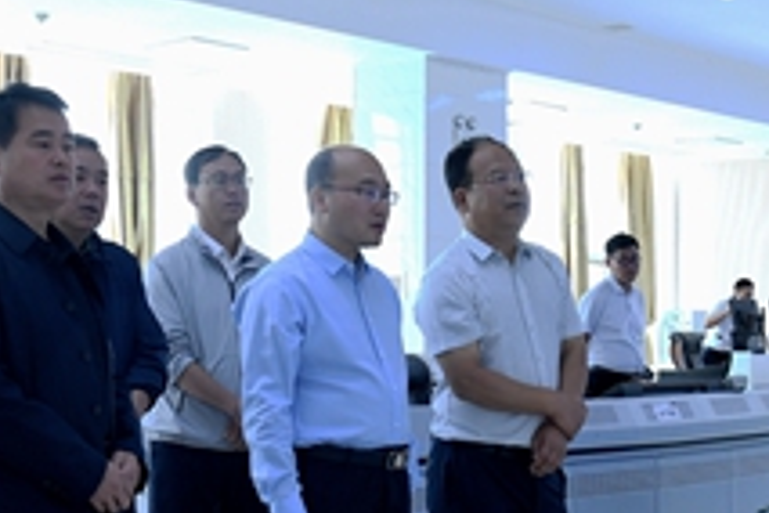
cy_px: 368
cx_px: 567
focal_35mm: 79
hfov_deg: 25.4
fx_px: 1687
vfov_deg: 17.2
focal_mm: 28
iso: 2000
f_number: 5.6
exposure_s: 1/125
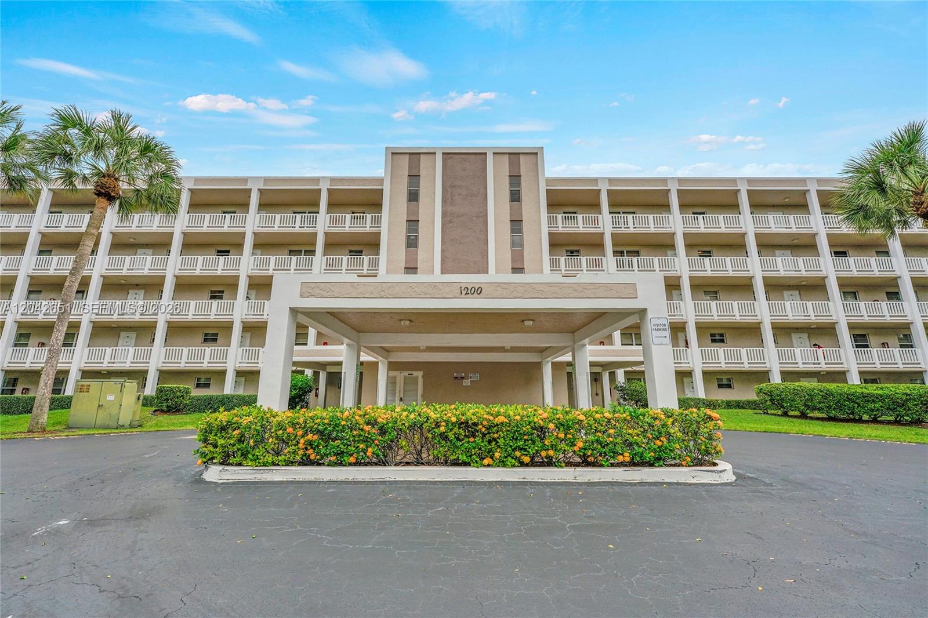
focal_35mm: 14
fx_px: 361
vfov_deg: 81.2
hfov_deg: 104.3
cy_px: 309
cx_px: 464
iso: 400
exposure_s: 1/200
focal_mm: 14
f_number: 8
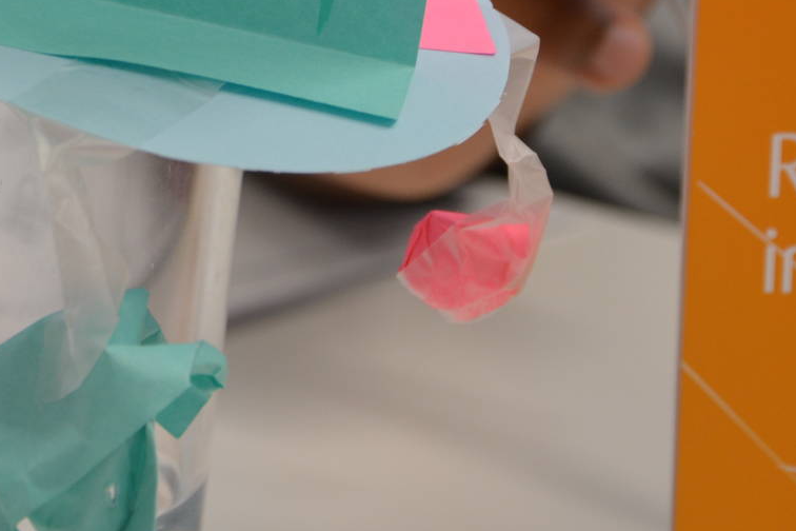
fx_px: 4687
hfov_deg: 9.7
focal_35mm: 212
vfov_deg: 6.4
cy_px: -76
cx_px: 251
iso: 400
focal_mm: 52
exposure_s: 1/60
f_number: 5.6
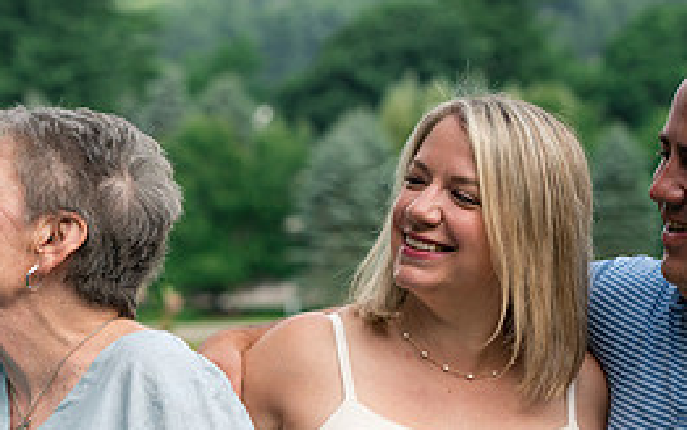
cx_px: 128
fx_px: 3596
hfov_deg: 10.9
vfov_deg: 6.8
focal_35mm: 192
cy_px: 418
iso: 200
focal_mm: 85
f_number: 4.5
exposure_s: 1/500
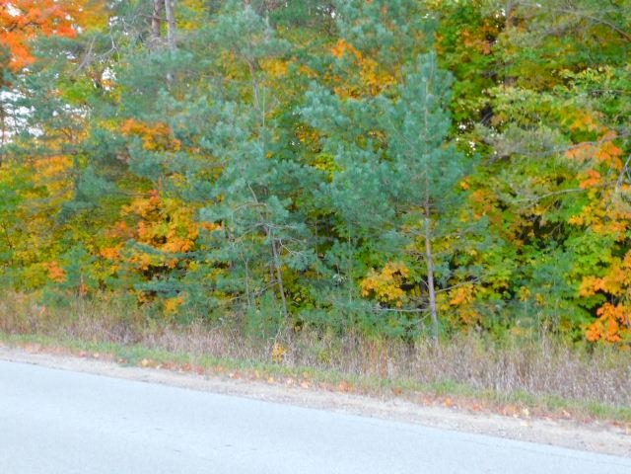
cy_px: 237
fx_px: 820
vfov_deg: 32.2
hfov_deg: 42.1
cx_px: 316
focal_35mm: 45
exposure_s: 1/25
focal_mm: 8
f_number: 3.7
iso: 400
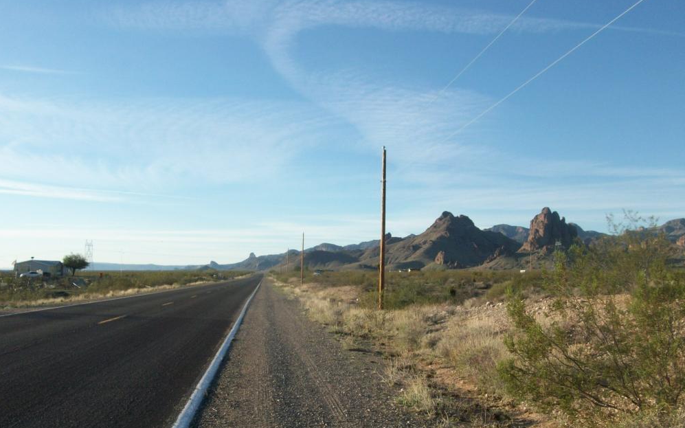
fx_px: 691
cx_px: 339
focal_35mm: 37
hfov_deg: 52.8
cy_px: 223
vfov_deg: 34.4
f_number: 5.5
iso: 64
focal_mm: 5.7
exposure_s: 1/216
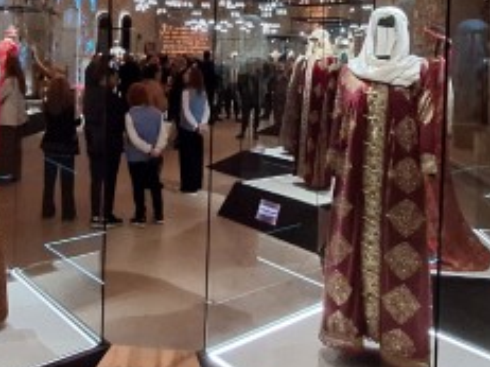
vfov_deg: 37.7
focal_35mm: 36
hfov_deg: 51.2
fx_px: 509
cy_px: 55
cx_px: 212
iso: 640
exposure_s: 1/20
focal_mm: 1.7
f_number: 2.2
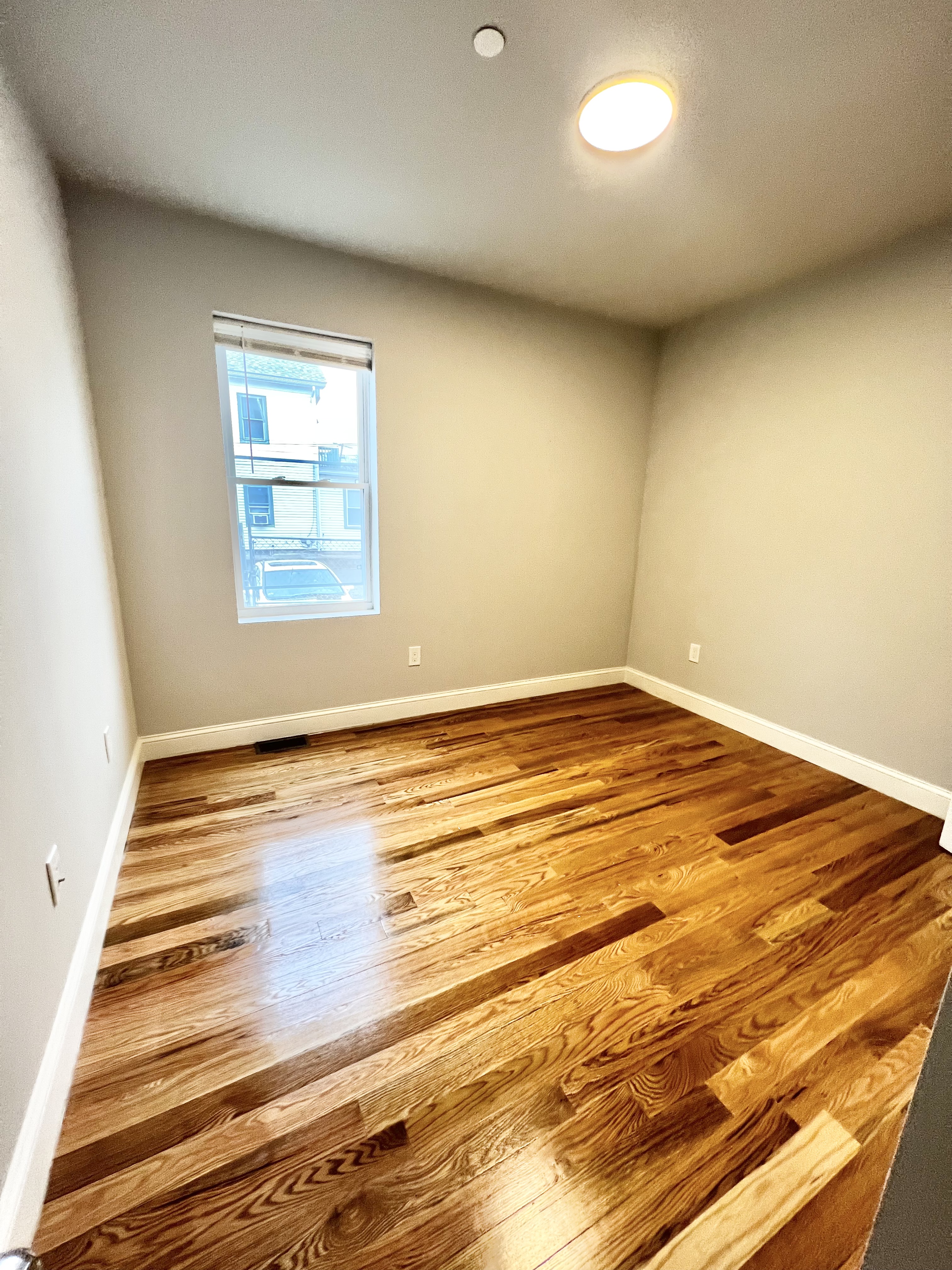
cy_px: 635
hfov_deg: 89.9
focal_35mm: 13
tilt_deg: -13.5
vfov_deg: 106.2
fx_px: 477
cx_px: 476
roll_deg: -1.1
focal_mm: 1.57
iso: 250
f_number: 1.8
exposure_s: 1/120
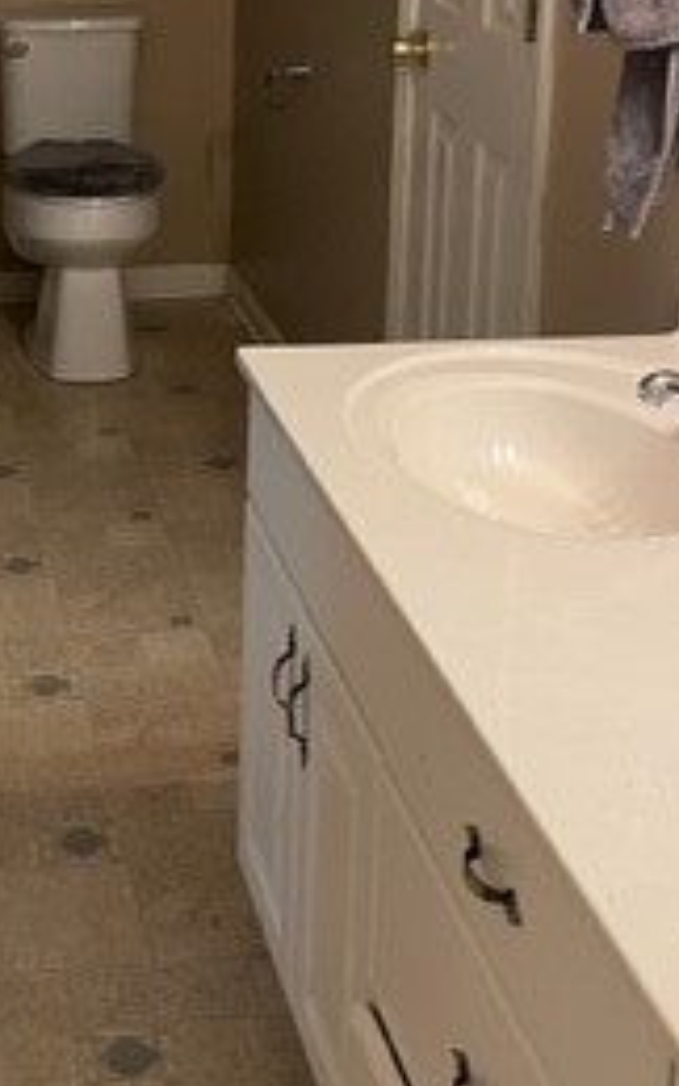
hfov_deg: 18.7
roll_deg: +1.3
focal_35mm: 68
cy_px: 218
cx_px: 34
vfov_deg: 29.5
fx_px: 2012
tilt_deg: -13.0
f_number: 1.6
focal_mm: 4.2
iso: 125
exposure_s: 1/60
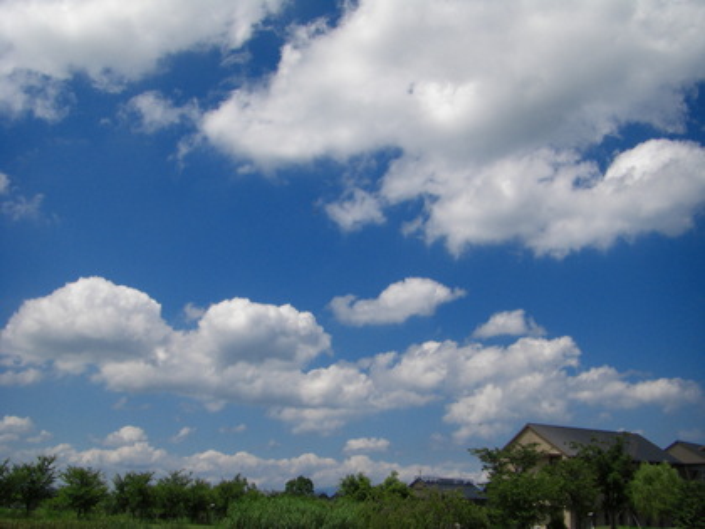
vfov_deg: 37.7
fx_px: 774
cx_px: 352
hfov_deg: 49.0
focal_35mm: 38
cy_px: 264
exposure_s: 1/500
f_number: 4.6
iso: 64
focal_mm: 6.3
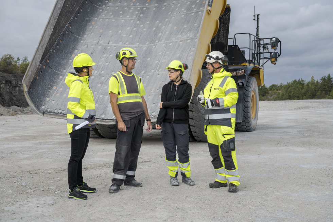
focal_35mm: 47
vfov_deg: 28.6
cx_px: 166
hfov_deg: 41.9
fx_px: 435
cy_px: 111
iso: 64
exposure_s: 1/160
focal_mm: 47
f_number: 7.1
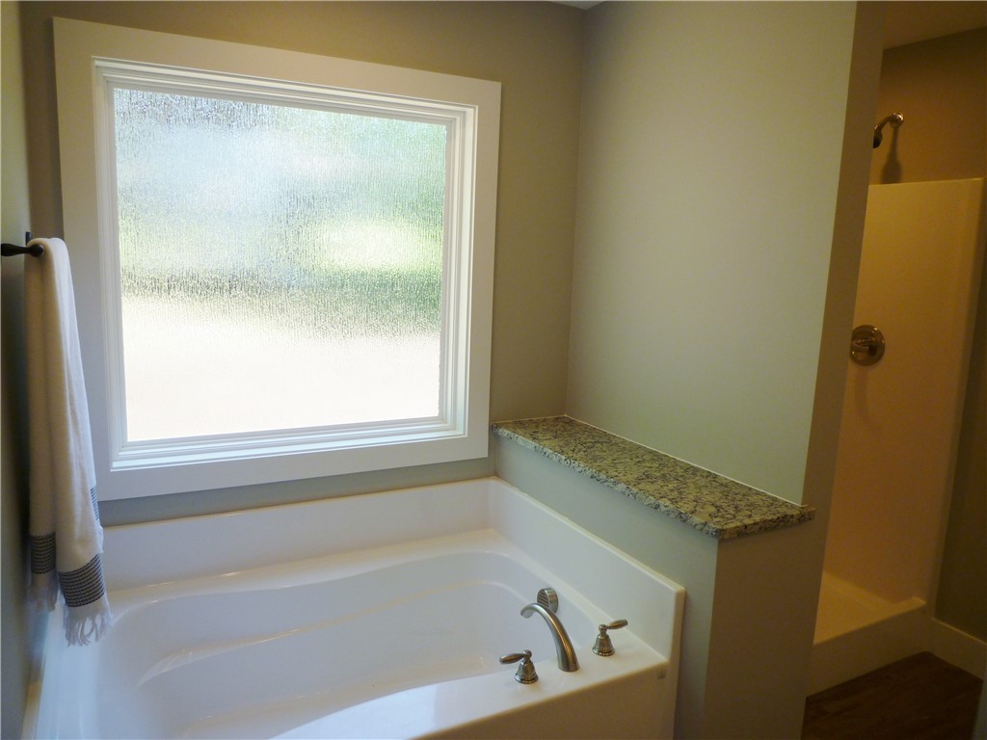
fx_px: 713
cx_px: 494
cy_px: 370
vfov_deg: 54.9
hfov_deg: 69.4
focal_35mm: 25
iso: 80
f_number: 2.8
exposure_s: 1/80
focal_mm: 4.4
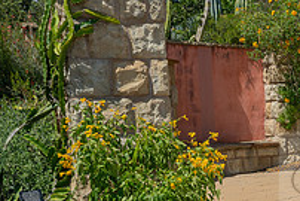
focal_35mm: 79
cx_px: 408
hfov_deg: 22.5
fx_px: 659
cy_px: 168
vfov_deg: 17.1
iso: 200
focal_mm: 27.5
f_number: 16
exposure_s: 1/200
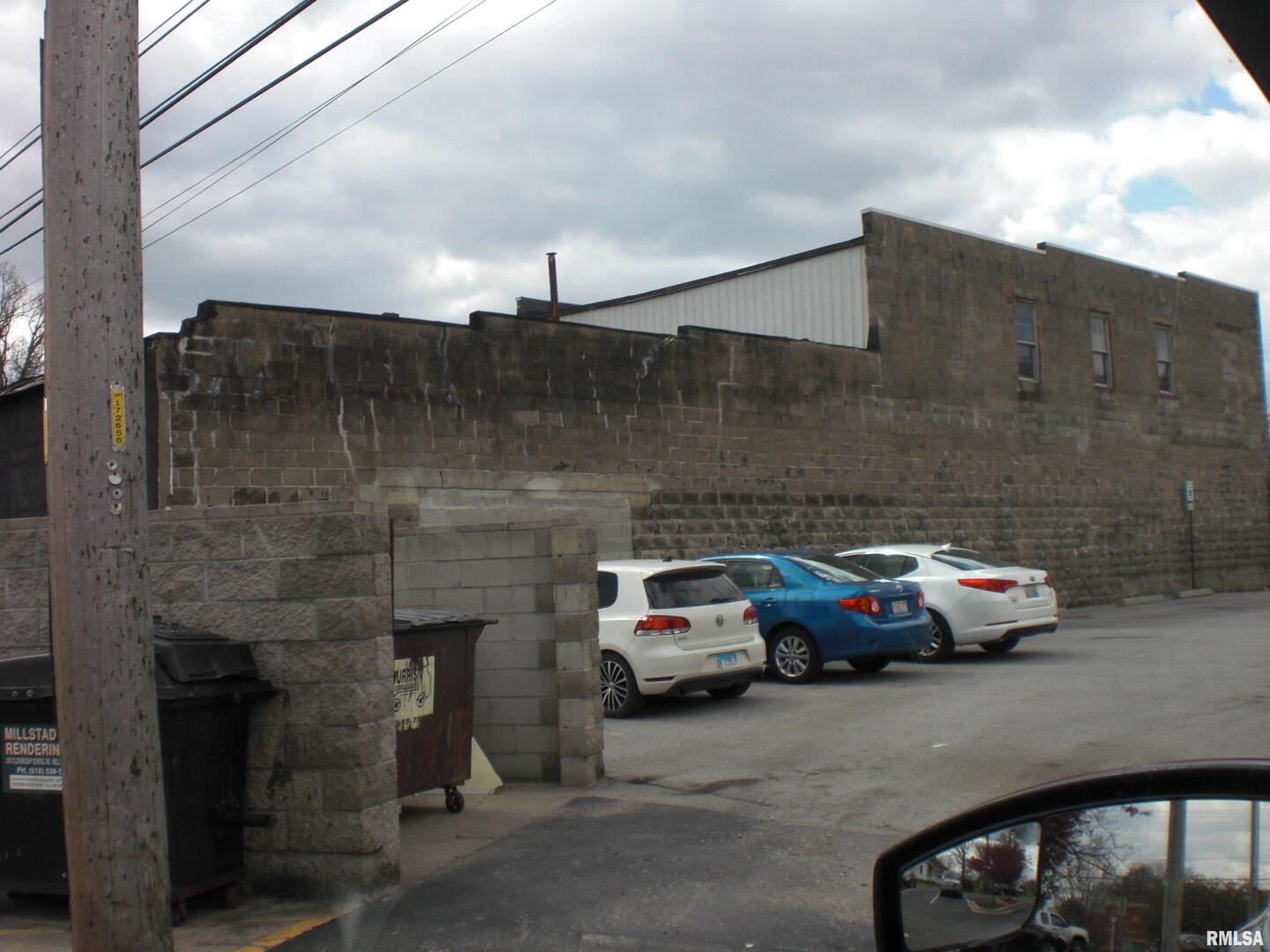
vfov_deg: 37.7
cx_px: 635
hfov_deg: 49.0
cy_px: 476
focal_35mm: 38
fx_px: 1394
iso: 64
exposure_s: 1/200
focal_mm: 6.3
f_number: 5.6
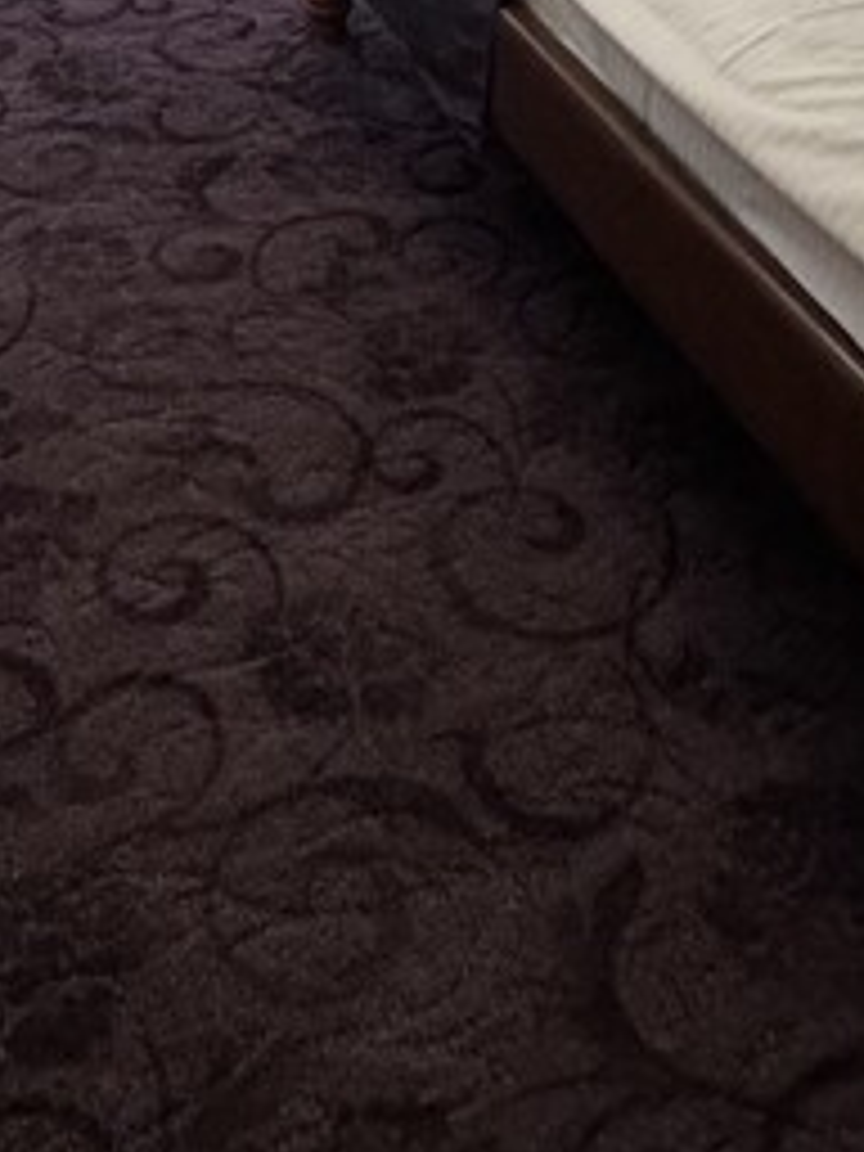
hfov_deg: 26.1
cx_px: 346
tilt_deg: -2.5
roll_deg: -1.9
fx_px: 1864
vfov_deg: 24.1
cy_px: -711
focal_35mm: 56
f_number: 2.2
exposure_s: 1/50
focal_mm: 2.22
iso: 320
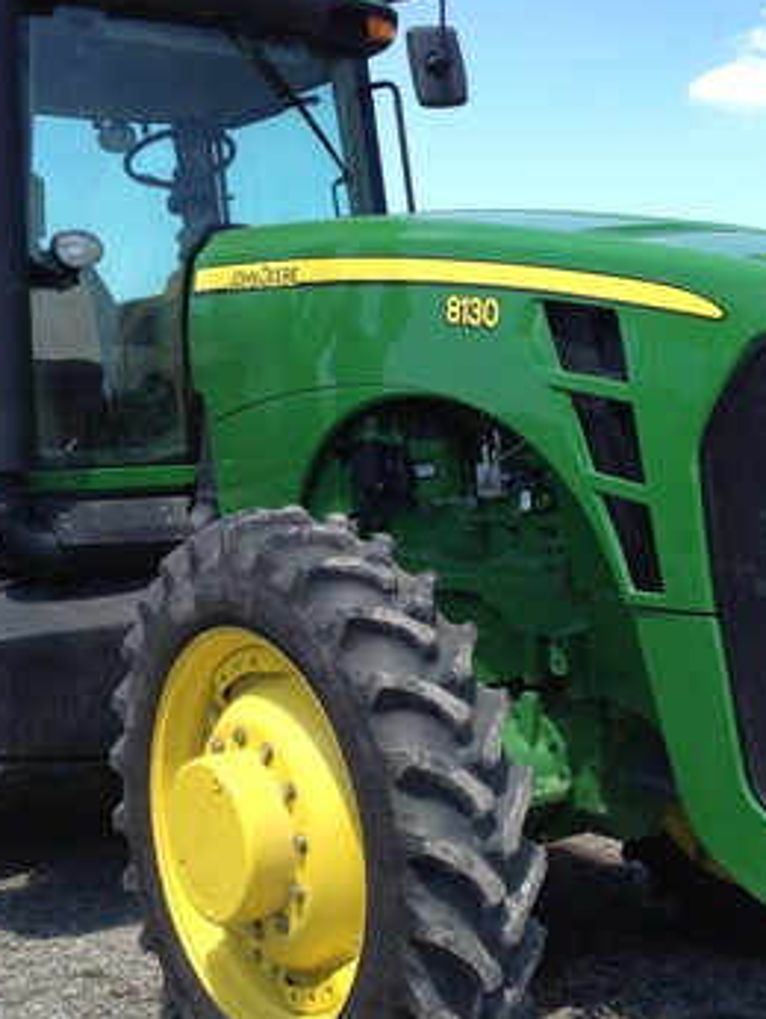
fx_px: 1621
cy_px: 518
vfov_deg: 34.9
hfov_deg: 26.6
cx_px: 383
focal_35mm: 55
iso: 64
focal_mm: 4.28
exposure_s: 1/849
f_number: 2.4
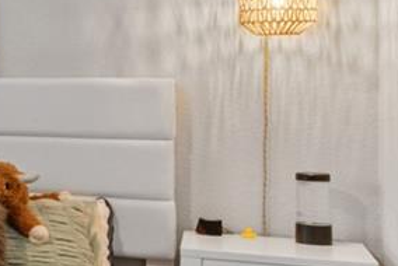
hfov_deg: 13.9
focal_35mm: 91
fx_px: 1008
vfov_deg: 15.0
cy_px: 77
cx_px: -601
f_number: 8
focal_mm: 10.8
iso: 250
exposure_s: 1
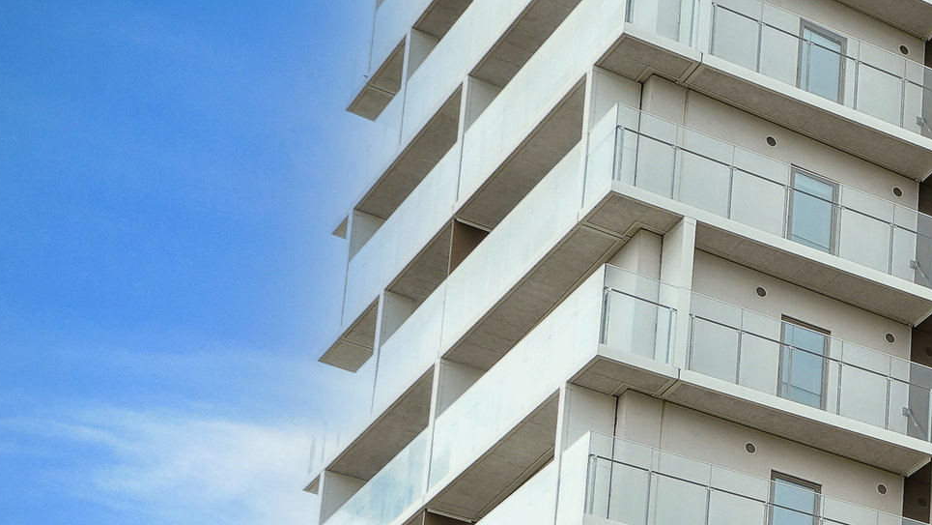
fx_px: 2496
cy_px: 927
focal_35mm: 101
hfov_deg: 18.5
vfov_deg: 11.2
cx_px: 1434
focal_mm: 31
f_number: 7.1
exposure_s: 1/250
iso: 160
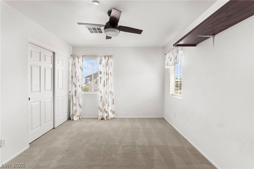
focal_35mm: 17
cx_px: 127
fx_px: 120
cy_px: 84
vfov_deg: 70.5
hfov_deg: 93.3
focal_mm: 17
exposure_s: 1/60
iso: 400
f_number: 7.1
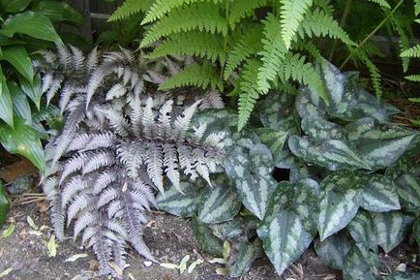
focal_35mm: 38
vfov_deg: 35.0
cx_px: 212
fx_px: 443
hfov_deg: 50.7
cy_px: 131
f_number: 2.8
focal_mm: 6
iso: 200
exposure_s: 1/12.5
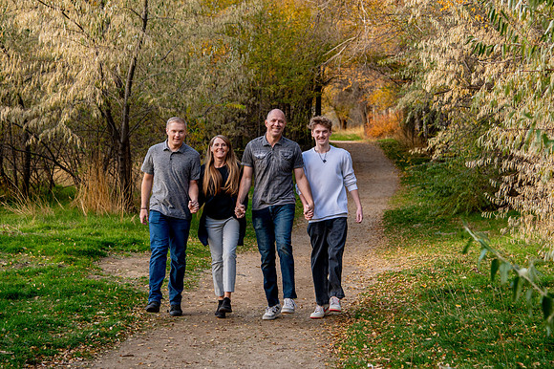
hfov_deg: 24.6
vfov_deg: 16.5
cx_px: 277
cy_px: 135
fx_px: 1269
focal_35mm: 82
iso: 400
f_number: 4.5
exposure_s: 1/400
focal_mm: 65
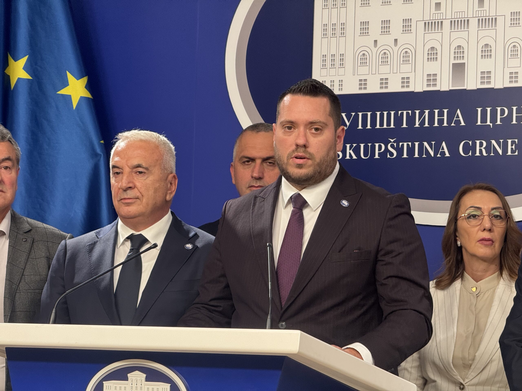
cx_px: 261
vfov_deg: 12.3
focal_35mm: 120
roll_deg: -1.0
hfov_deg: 16.4
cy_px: 196
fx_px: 1810
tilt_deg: +4.7
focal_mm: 15.66
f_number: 2.8
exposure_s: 1/104
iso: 200
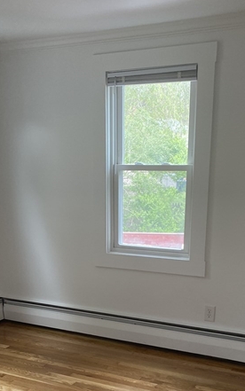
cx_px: 95
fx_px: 512
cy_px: 318
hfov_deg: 26.8
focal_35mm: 48
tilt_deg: -16.6
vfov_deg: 40.0
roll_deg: +2.4
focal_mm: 4.25
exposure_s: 1/121
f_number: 1.8
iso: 100
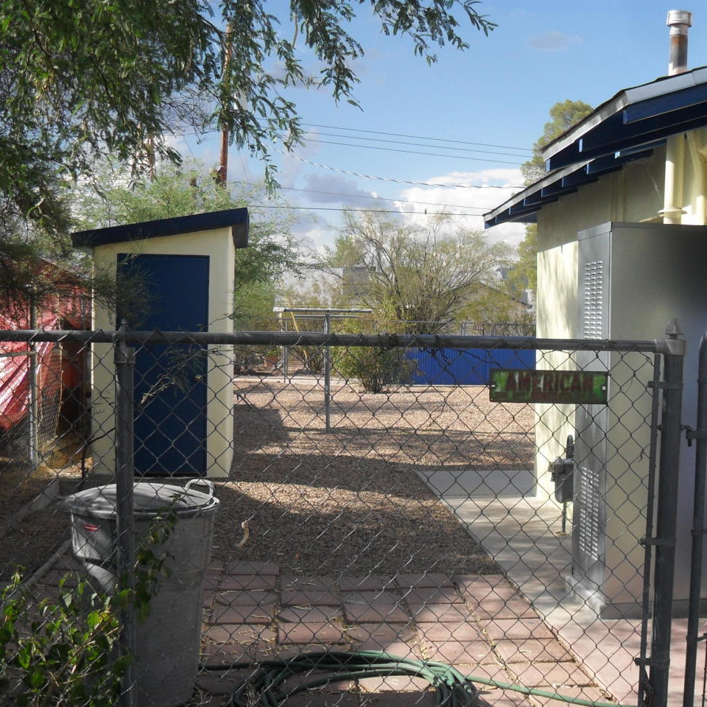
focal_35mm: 44
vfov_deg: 38.3
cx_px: 464
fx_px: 1017
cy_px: 375
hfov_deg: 38.0
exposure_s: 1/90
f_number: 8.9
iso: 100
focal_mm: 6.2
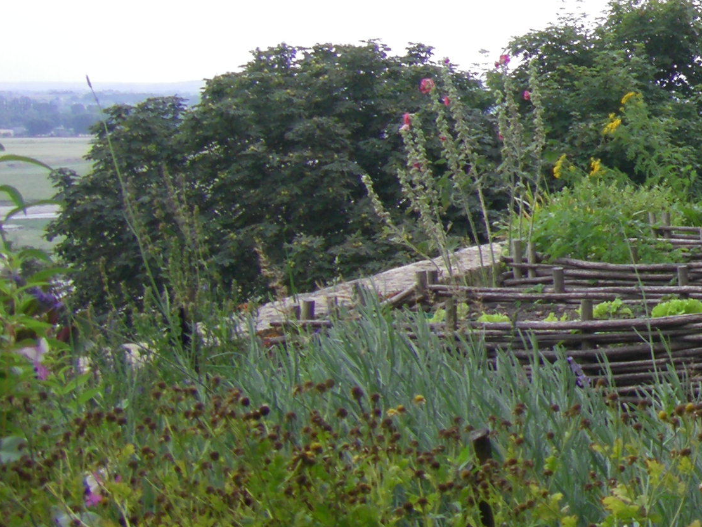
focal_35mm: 112
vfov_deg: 13.2
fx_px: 2272
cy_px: 92
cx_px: 1022
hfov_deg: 16.2
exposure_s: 1/160
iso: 64
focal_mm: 6.3
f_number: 3.5
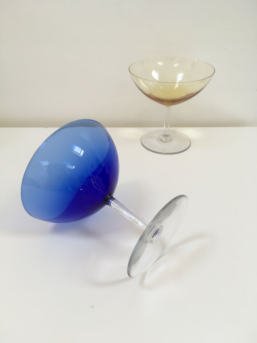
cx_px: 128
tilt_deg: -36.0
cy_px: 172
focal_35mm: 29
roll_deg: +0.8
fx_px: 287
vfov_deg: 61.7
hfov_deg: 48.2
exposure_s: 1/120
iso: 32
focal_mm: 4.15
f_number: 2.2
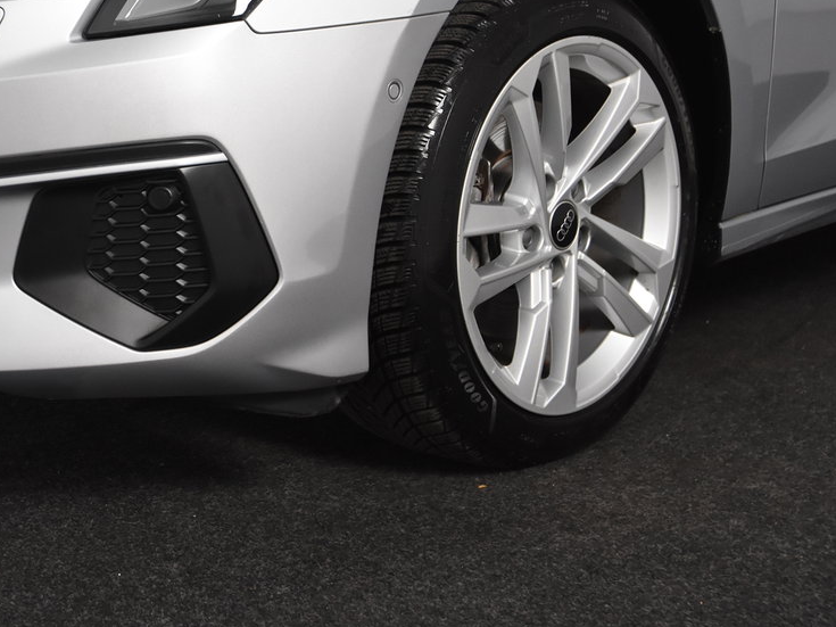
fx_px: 1880
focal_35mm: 78
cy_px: 161
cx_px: 130
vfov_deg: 18.8
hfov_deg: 24.5
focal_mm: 31
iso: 1600
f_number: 5
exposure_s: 1/100
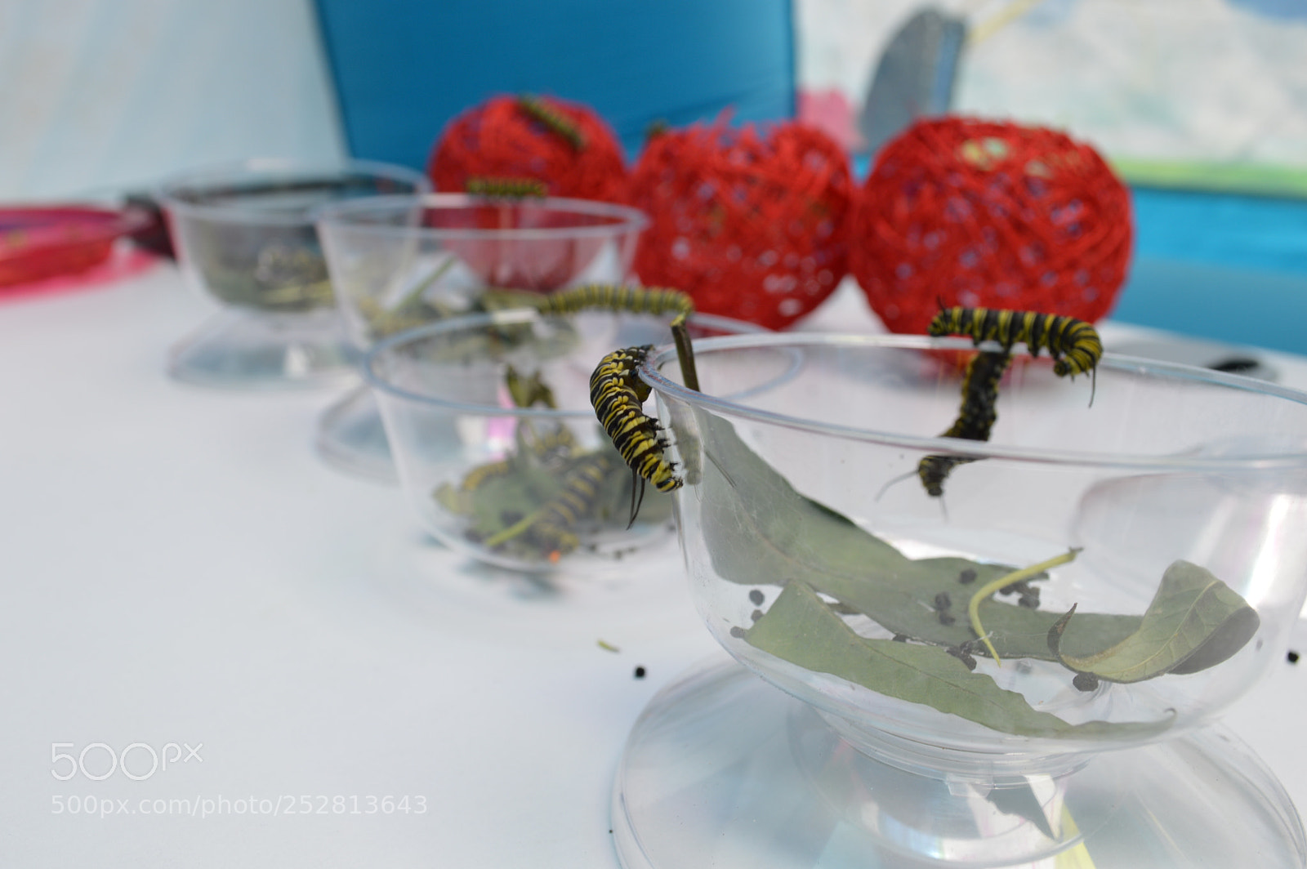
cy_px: 434
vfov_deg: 39.9
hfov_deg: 57.3
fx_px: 1197
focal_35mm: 33
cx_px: 654
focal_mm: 22
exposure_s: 1/80
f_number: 8
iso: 100
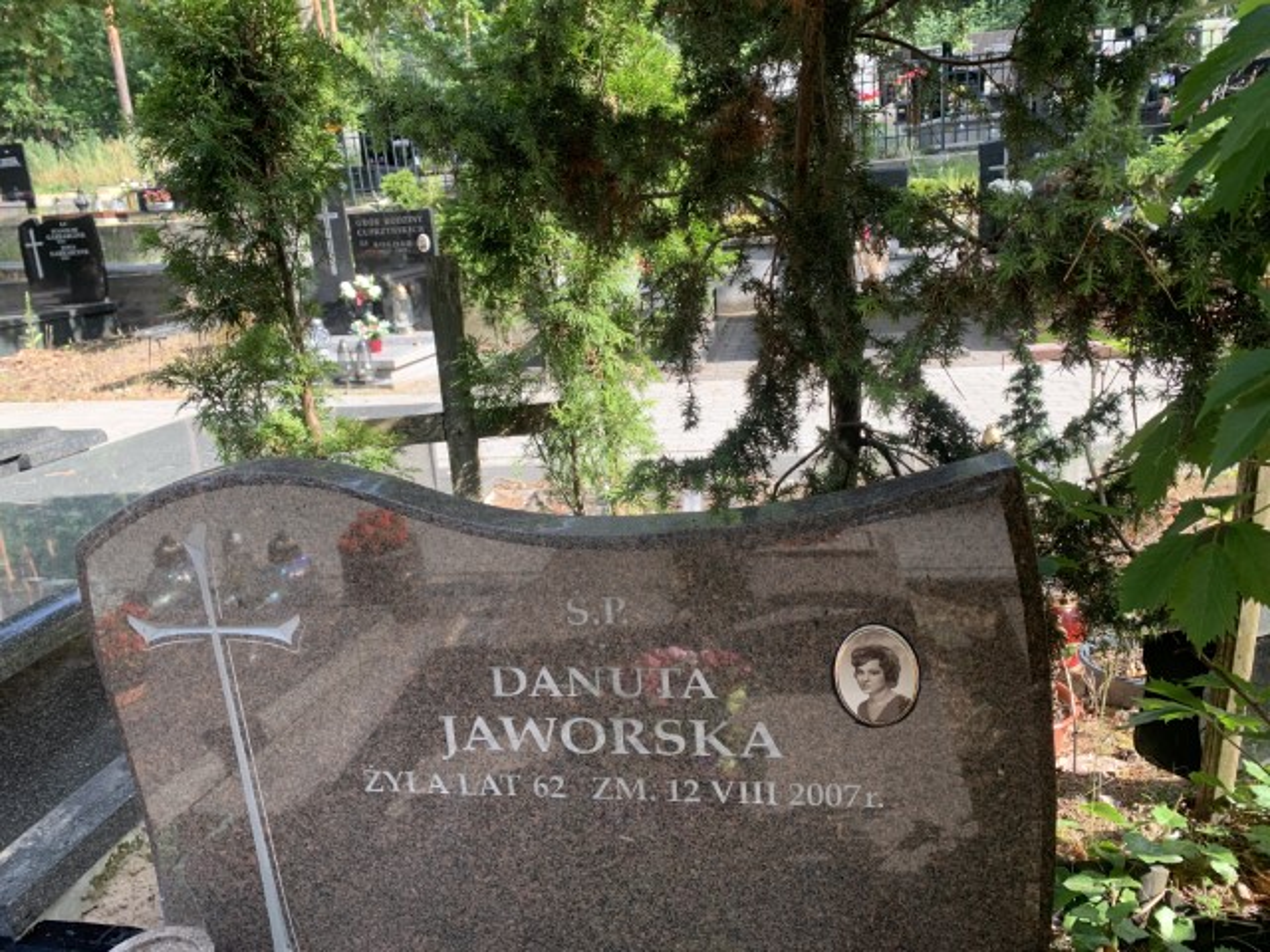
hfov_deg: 67.3
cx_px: 635
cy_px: 476
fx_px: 954
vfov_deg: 53.1
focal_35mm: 26
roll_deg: +2.1
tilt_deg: -16.5
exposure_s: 1/187
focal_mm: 4.25
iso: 25
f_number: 1.8
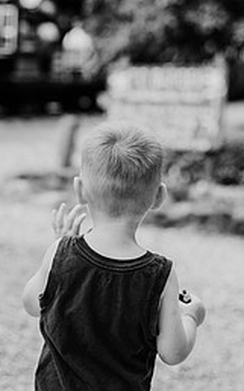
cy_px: 155
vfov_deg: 23.3
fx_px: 948
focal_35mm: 89
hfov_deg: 14.6
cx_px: 47
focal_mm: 50
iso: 200
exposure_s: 1/1250
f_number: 2.2
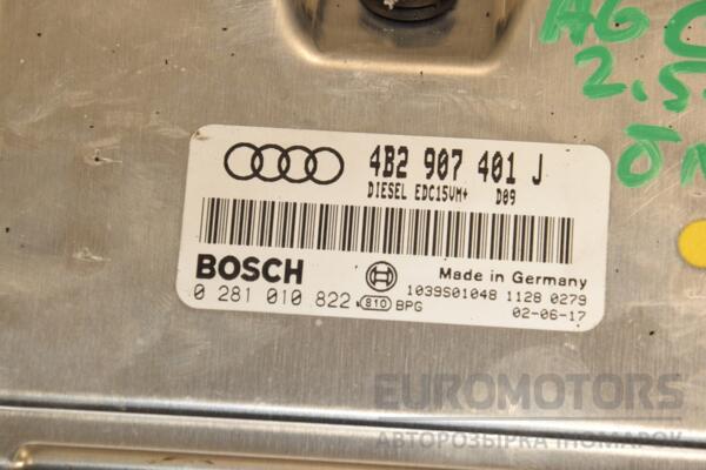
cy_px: 235
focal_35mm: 158
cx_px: 353
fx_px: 3089
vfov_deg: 8.7
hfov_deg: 13.0
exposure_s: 1/200
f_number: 9
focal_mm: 105
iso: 800
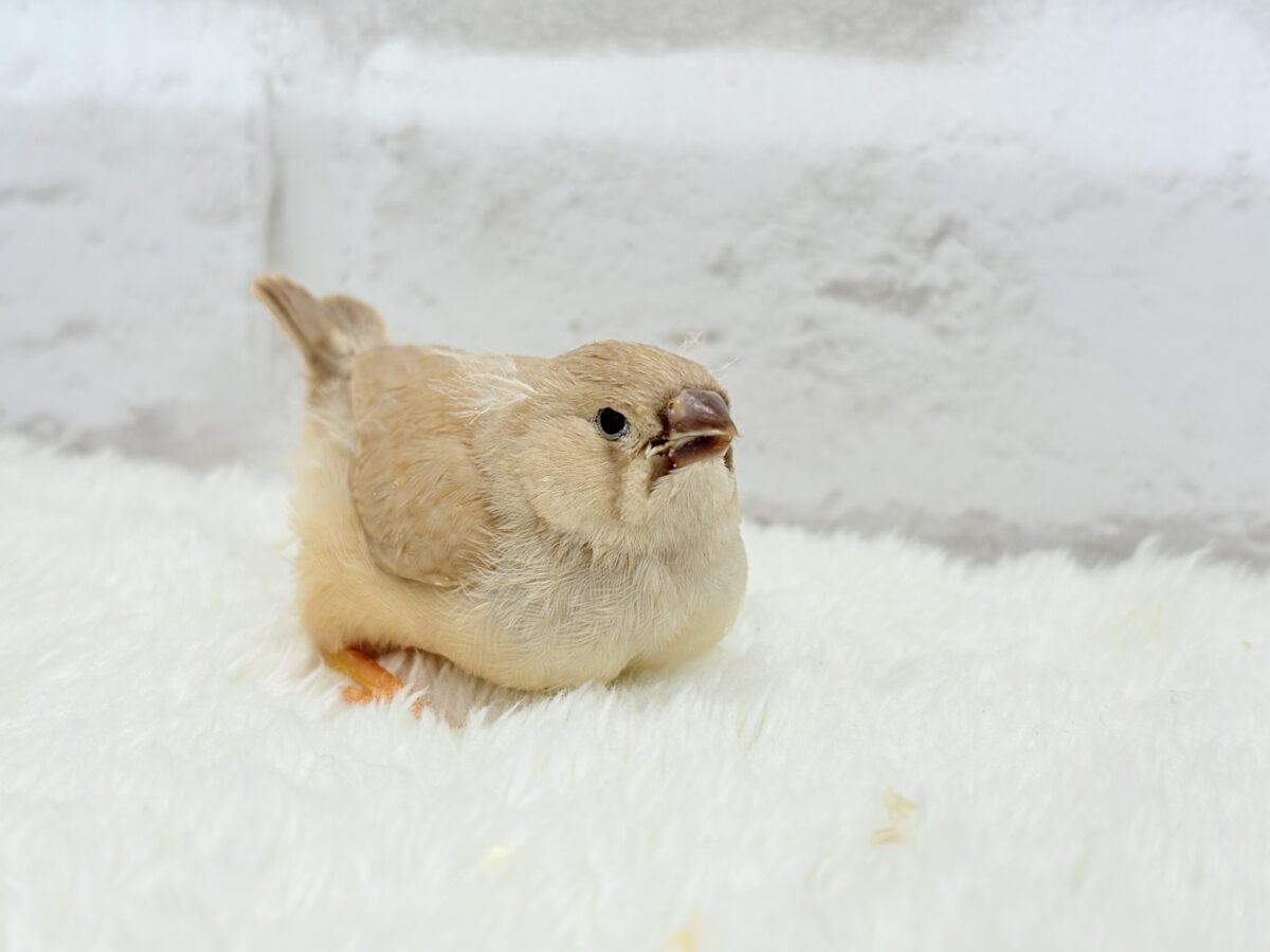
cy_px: 476
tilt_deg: -12.1
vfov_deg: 28.0
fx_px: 1908
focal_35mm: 52
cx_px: 635
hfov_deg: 36.8
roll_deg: -2.4
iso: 50
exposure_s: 1/100
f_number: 1.6
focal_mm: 5.96
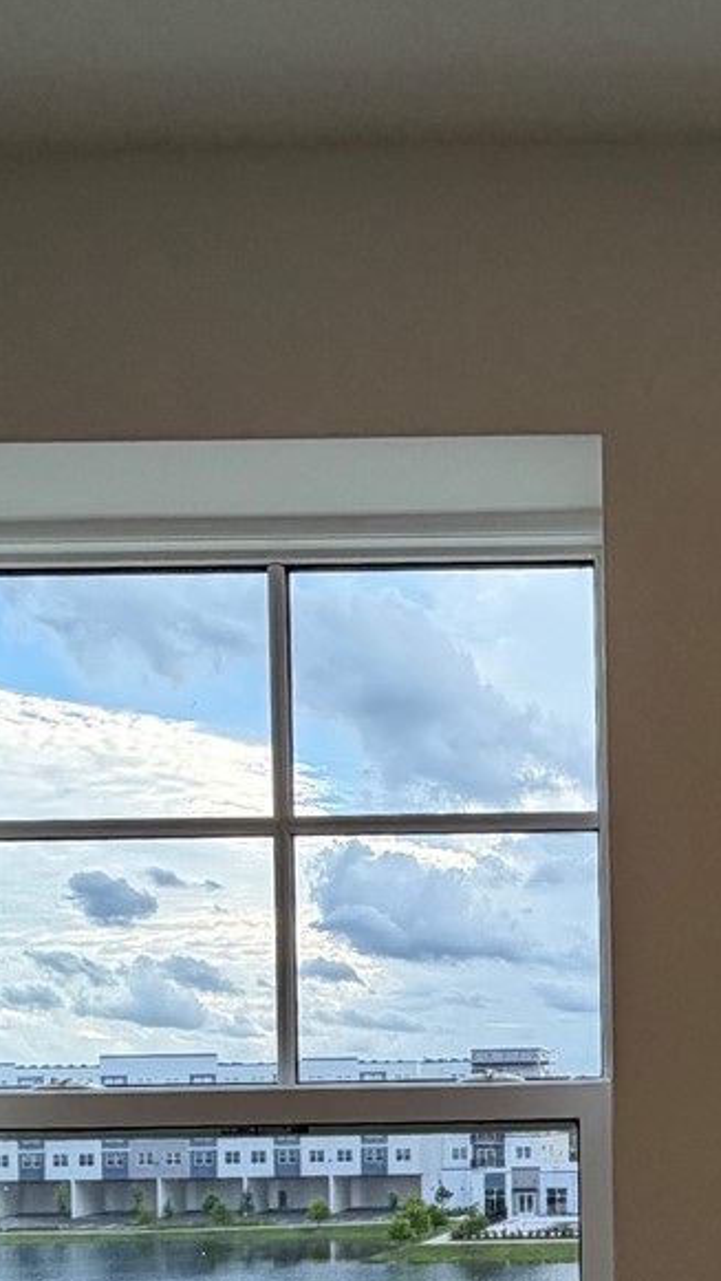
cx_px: 794
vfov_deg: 44.9
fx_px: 1427
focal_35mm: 42
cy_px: 1098
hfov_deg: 26.2
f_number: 2.2
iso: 50
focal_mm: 2.22
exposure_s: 1/233
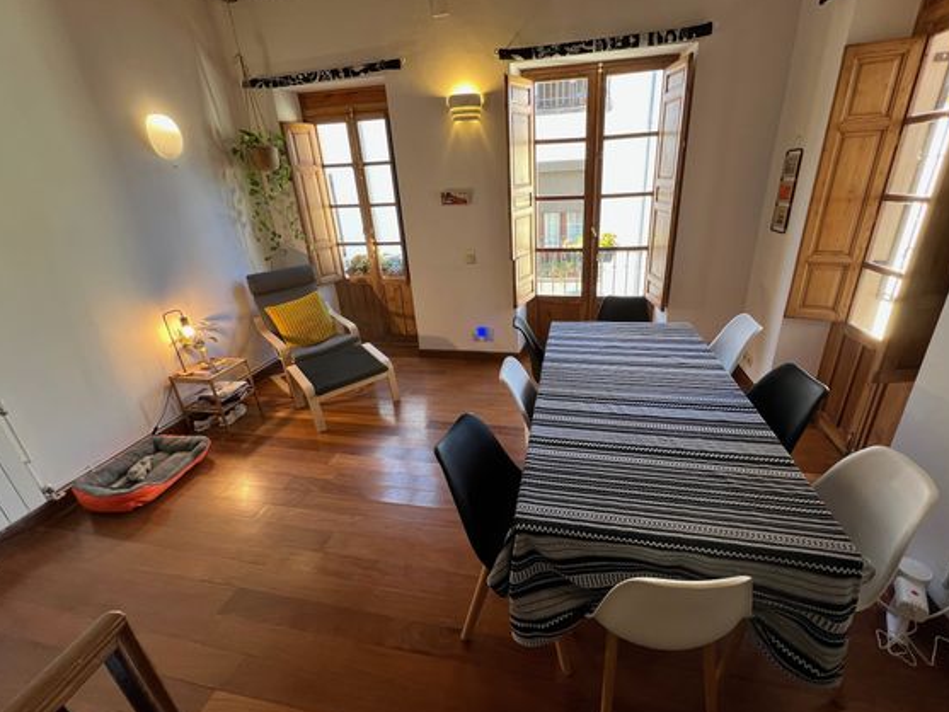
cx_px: 501
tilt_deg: -22.7
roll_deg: +2.5
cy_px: 344
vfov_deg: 85.7
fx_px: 384
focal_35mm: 14
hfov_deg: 101.9
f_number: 1.8
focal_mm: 1.57
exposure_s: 1/100
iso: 160
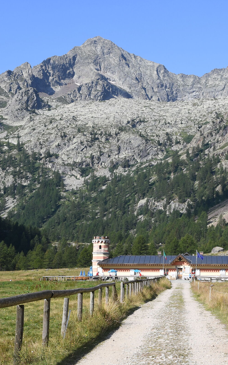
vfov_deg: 29.8
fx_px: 686
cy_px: 183
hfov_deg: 18.6
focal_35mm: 69
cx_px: 206
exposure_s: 1/100
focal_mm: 30
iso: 200
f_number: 11
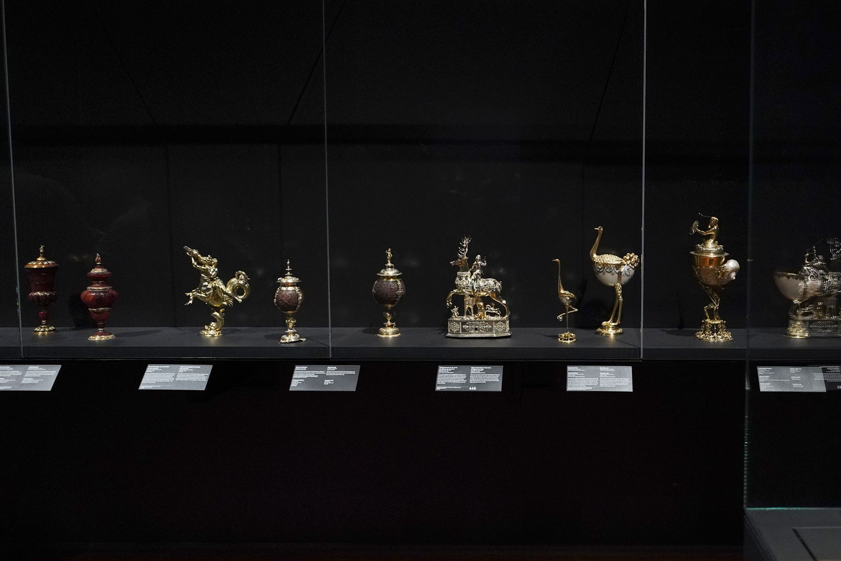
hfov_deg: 65.1
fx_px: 654
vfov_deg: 46.4
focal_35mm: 28
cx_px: 482
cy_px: 264
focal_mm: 24
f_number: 2.8
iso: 3200
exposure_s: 1/80
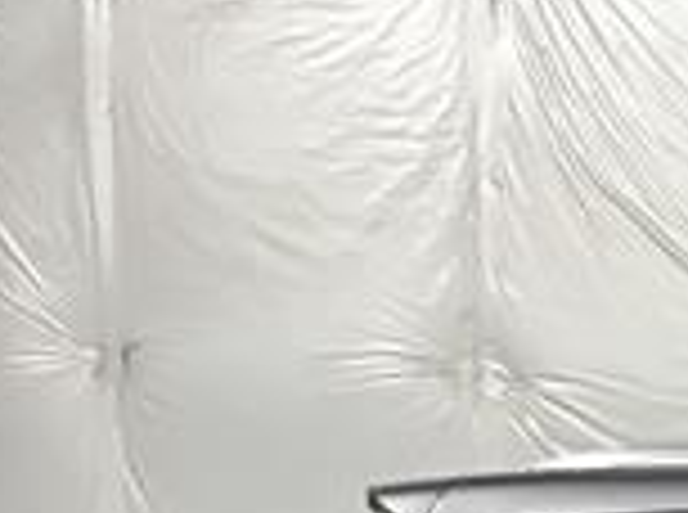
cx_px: 1336
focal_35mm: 130
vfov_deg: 10.5
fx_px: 2578
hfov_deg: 13.3
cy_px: 976
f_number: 2.4
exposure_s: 1/30
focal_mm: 3.3
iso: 80
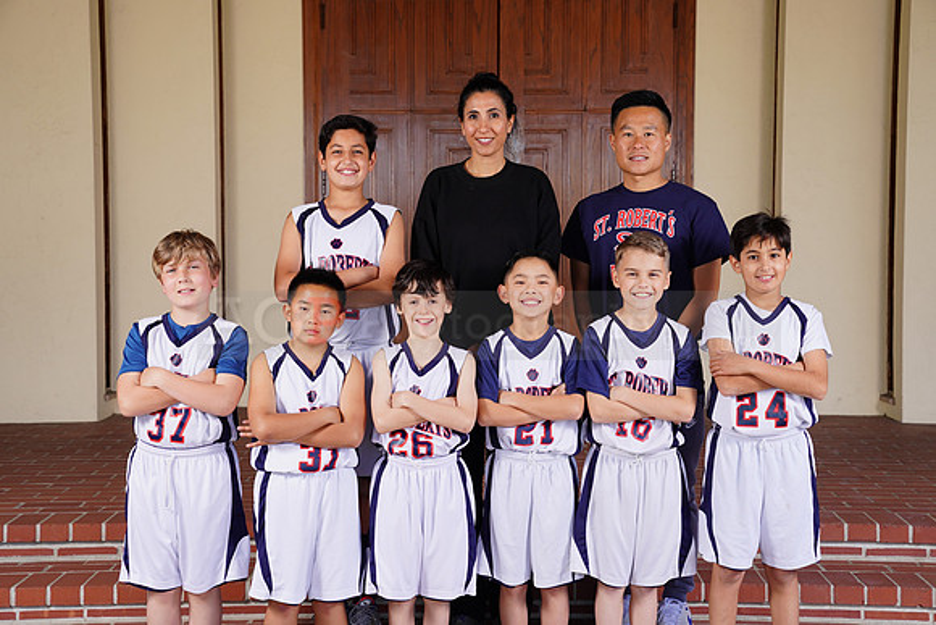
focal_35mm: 64
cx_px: 468
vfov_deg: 21.3
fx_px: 1664
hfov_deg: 31.4
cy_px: 312
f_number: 5.6
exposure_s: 1/200
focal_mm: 64
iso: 200
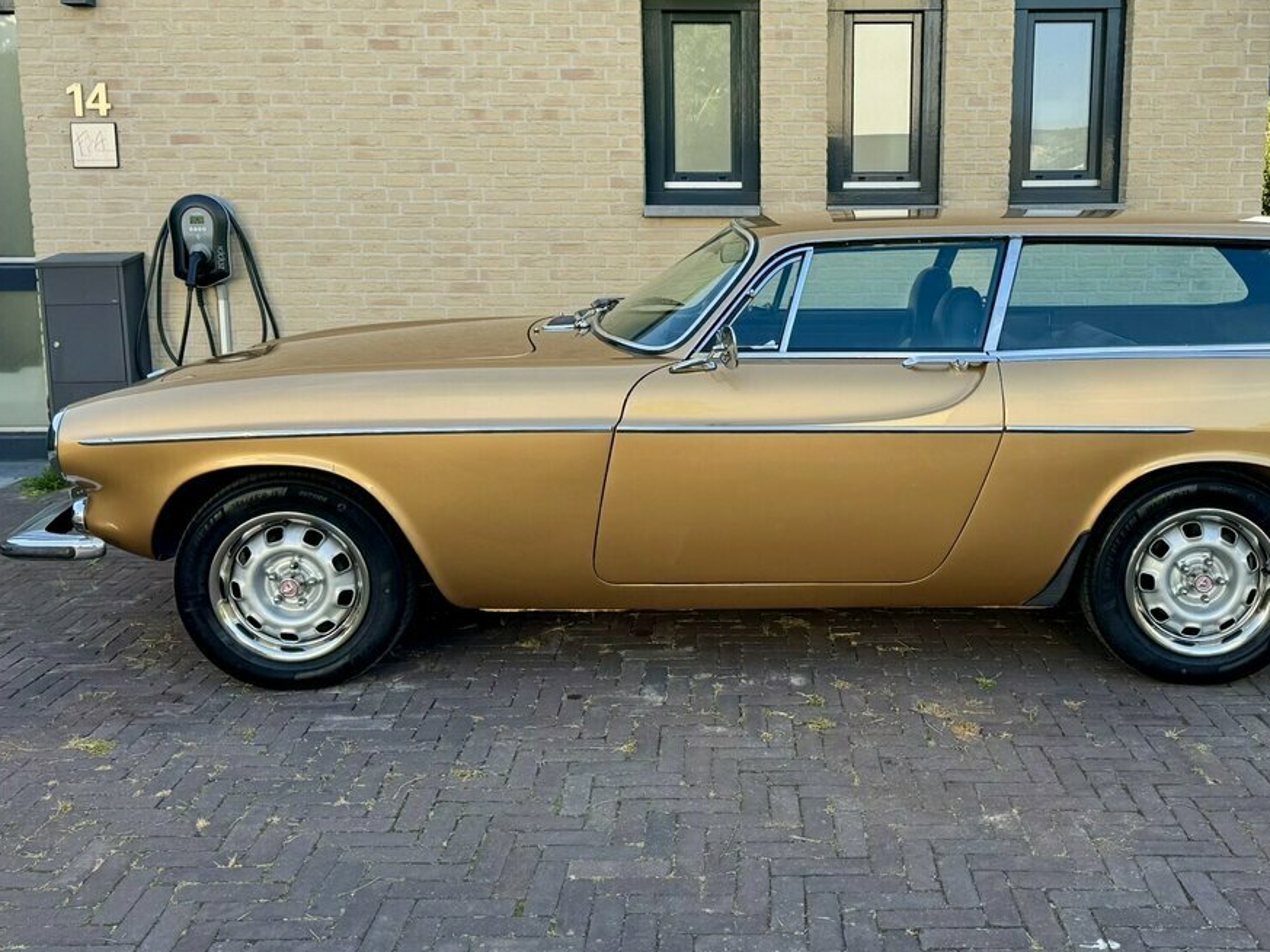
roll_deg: -0.6
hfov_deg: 54.6
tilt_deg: -6.9
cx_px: 813
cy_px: 406
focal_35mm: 33
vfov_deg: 42.8
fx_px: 1211
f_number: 1.78
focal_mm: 6.76
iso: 80
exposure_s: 1/604
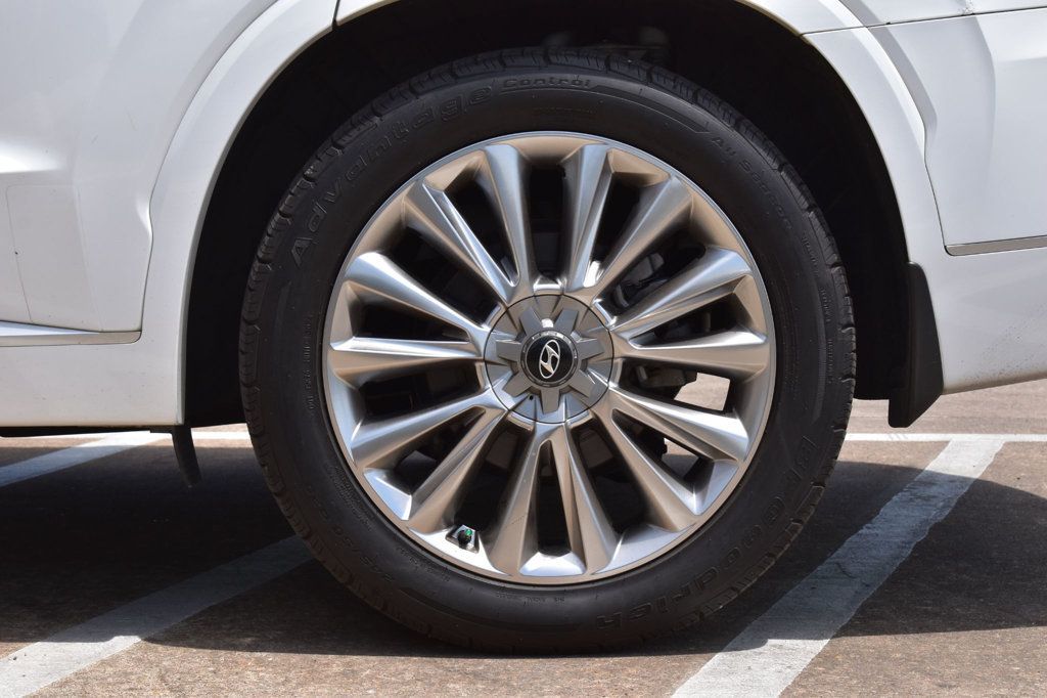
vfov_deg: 16.5
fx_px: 2398
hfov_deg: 24.6
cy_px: 349
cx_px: 524
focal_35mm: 82
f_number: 11
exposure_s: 1/500
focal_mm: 55
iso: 400
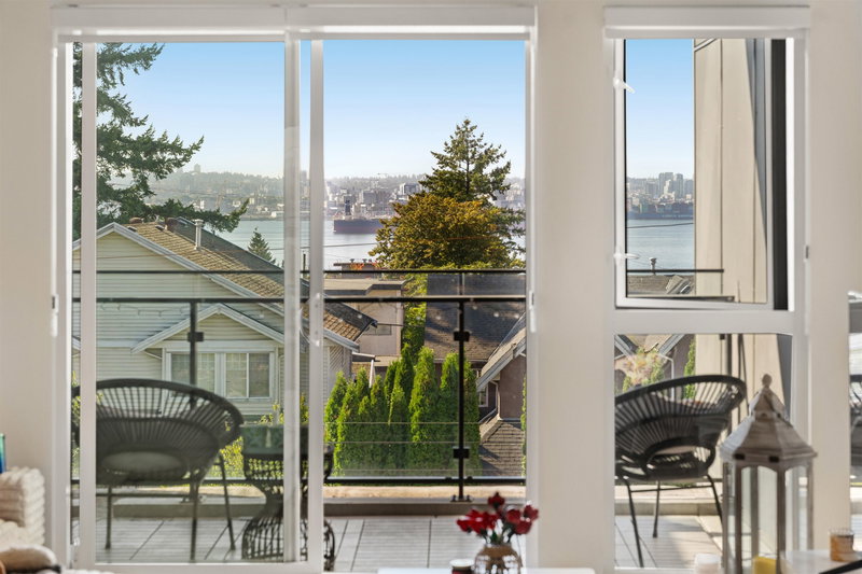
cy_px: 287
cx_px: 431
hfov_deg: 28.8
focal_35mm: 70
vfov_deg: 19.4
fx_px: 1676
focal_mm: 70
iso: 400
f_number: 5
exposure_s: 1/125
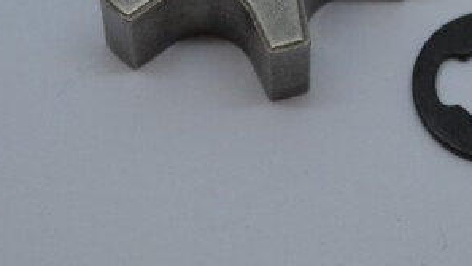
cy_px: -66
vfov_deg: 5.8
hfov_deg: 10.3
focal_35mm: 209
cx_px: 321
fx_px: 2619
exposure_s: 1/125
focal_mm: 55
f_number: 5.6
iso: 250
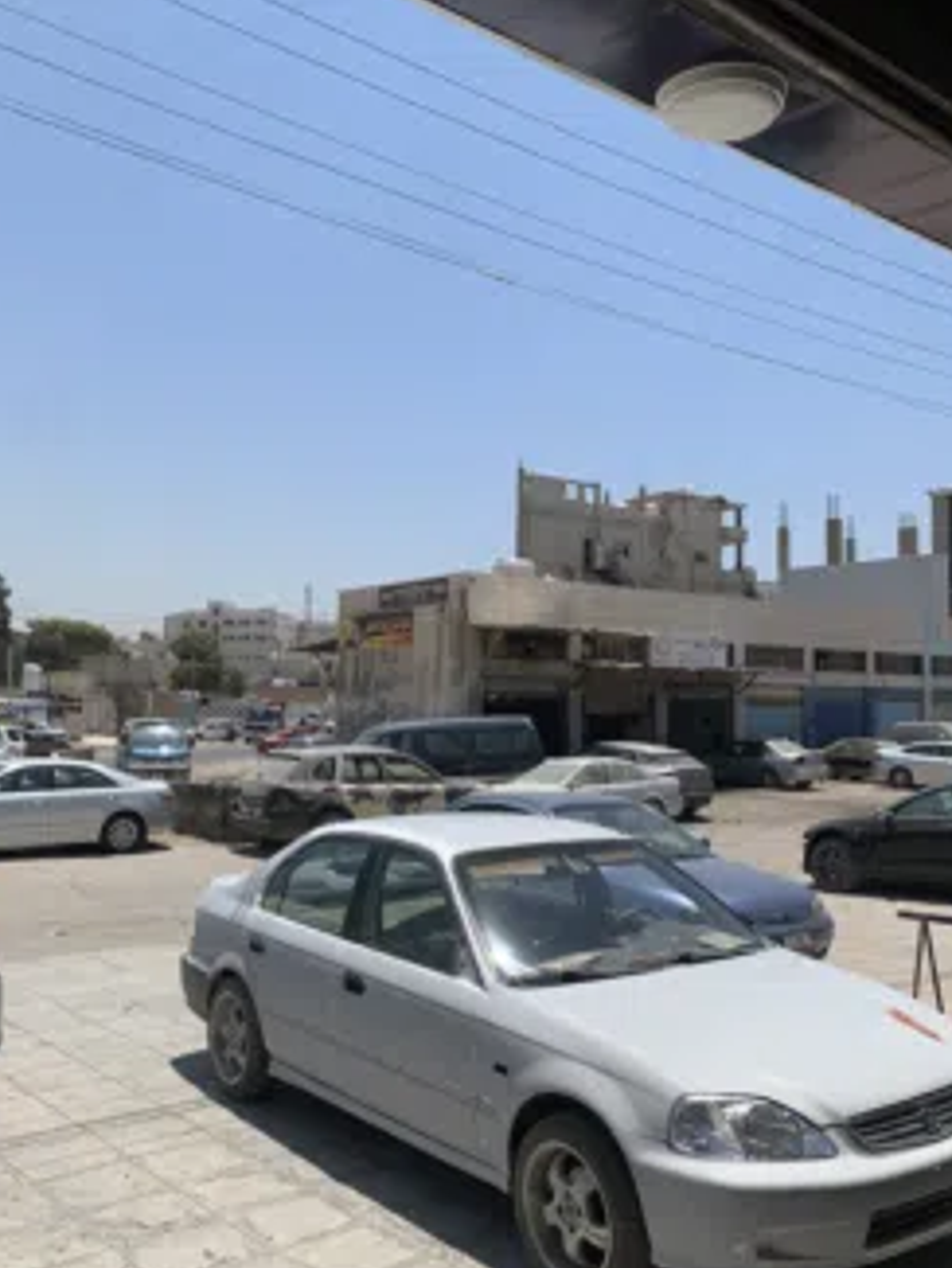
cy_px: 671
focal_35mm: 32
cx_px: 499
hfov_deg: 44.2
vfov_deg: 56.8
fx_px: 1173
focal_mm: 4.25
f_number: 1.8
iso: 25
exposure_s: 1/3289
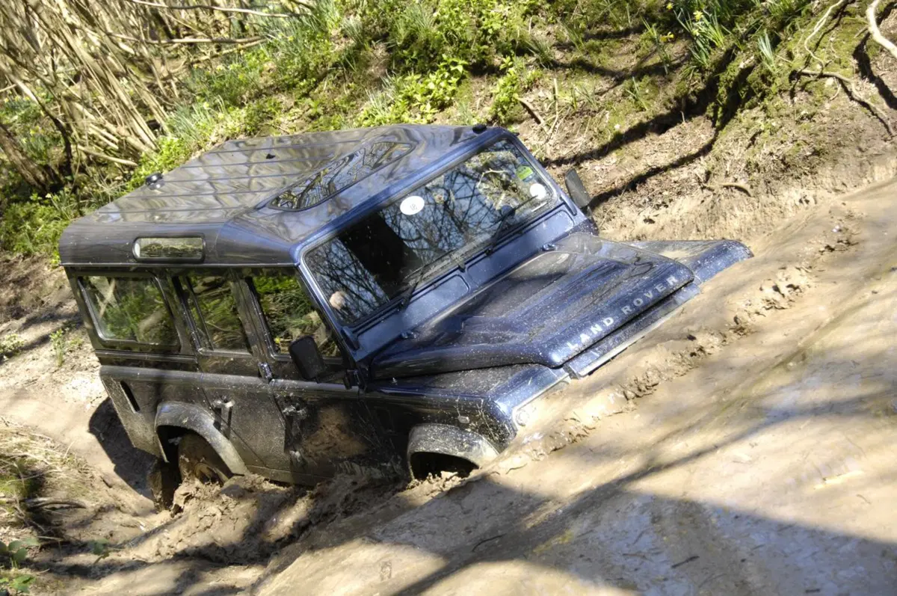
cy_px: 298
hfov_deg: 21.9
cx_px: 448
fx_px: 2314
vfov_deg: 14.7
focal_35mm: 93
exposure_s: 1/160
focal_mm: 62
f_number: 5
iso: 250
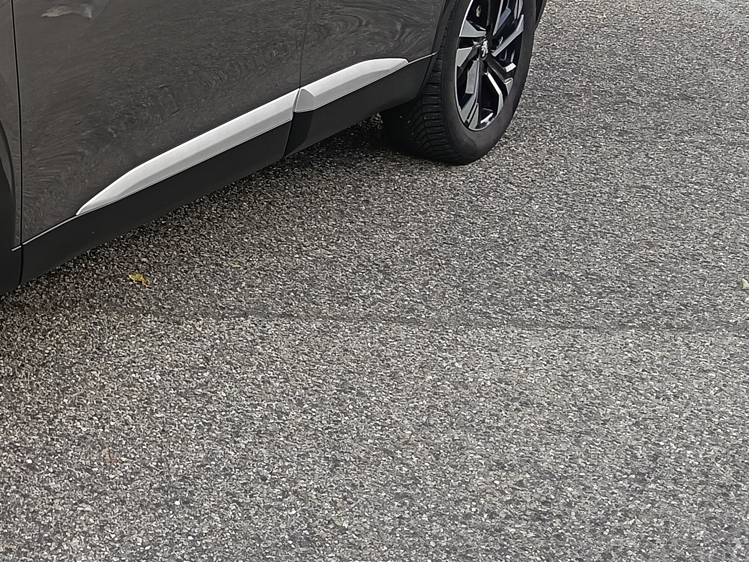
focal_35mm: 67
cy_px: -27
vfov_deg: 21.0
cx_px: -103
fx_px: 1450
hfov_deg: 26.4
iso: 100
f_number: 1.8
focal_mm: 3.98
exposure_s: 1/108
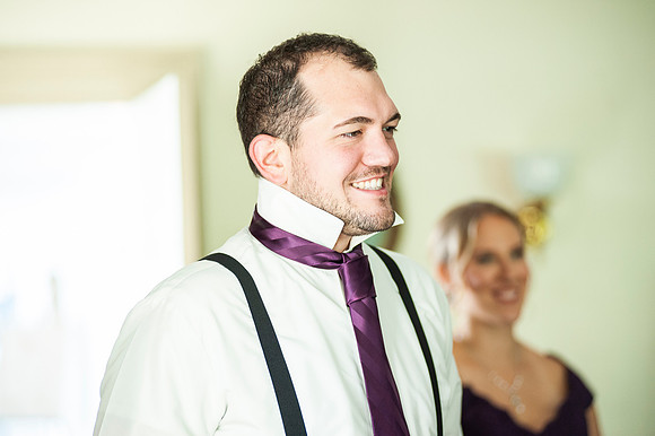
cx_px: 328
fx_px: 2037
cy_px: 218
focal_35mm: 112
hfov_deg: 18.3
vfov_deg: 12.2
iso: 1250
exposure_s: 1/160
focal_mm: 112
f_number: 2.8
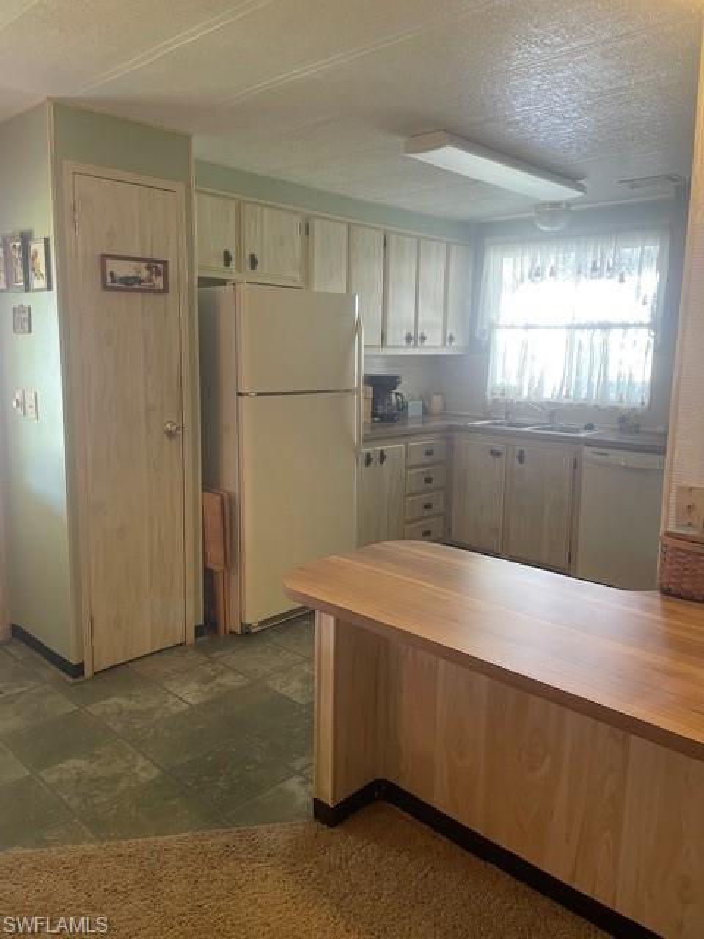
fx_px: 705
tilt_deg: -9.6
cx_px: 352
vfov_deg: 67.3
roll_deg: +0.0
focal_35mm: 26
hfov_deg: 53.1
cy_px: 470
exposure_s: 1/60
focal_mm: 4.2
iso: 125
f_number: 1.6
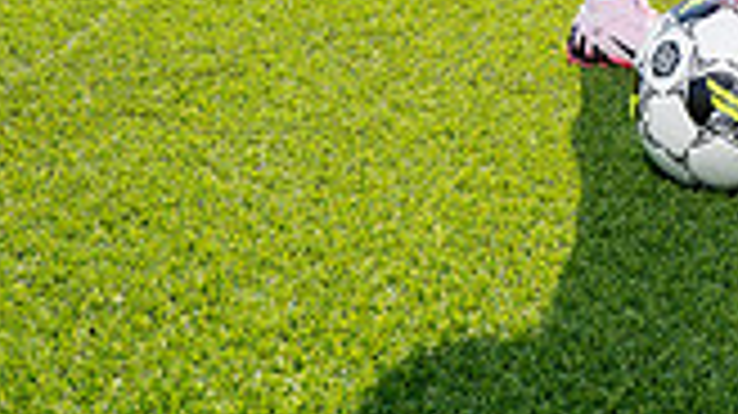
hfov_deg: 16.1
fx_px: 2581
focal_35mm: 132
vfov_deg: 8.4
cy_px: -558
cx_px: 670
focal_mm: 46
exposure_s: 1/250
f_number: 10
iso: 320
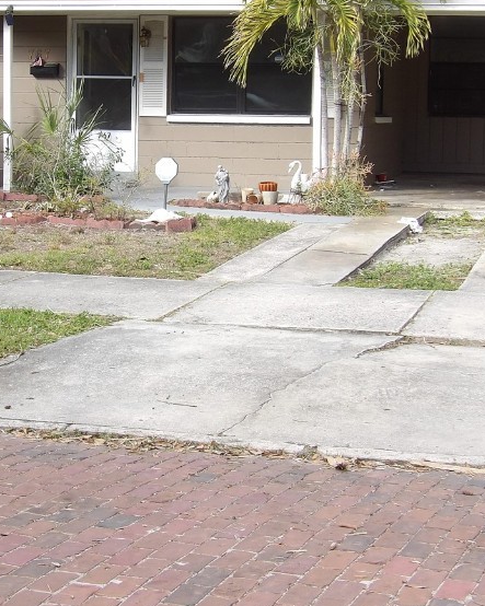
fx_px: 1490
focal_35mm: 83
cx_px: 158
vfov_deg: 23.0
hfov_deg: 18.4
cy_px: 228
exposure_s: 1/220
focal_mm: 8.2
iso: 100
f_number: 3.8
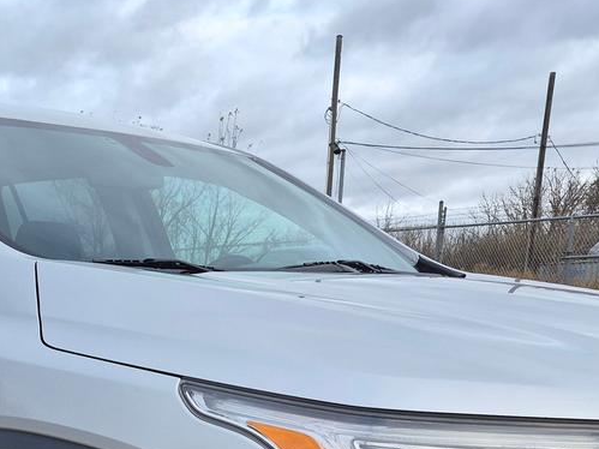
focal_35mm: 59
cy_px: 570
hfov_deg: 32.3
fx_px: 1021
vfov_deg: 22.4
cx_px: 170
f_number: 1.8
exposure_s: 1/564
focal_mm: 5.4
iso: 80
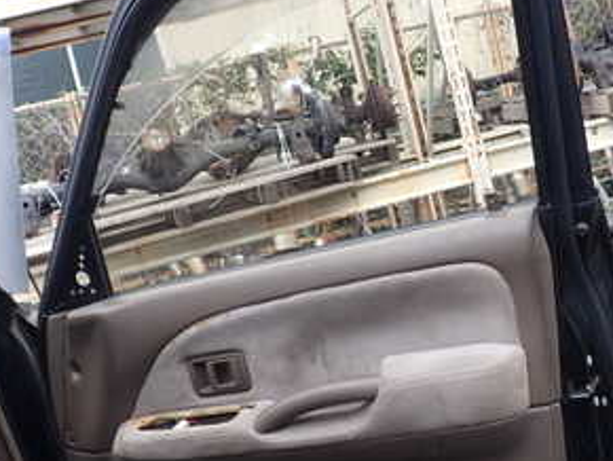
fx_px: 1099
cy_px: 239
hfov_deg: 31.1
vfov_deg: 23.7
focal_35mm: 62
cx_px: 370
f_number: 3.2
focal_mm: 5.4
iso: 100
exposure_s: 1/250
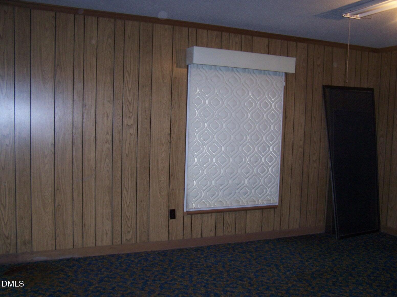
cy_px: 148
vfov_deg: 37.7
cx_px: 198
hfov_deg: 49.0
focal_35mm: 38
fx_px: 436
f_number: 2.8
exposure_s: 1/60
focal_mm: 6.3
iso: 140
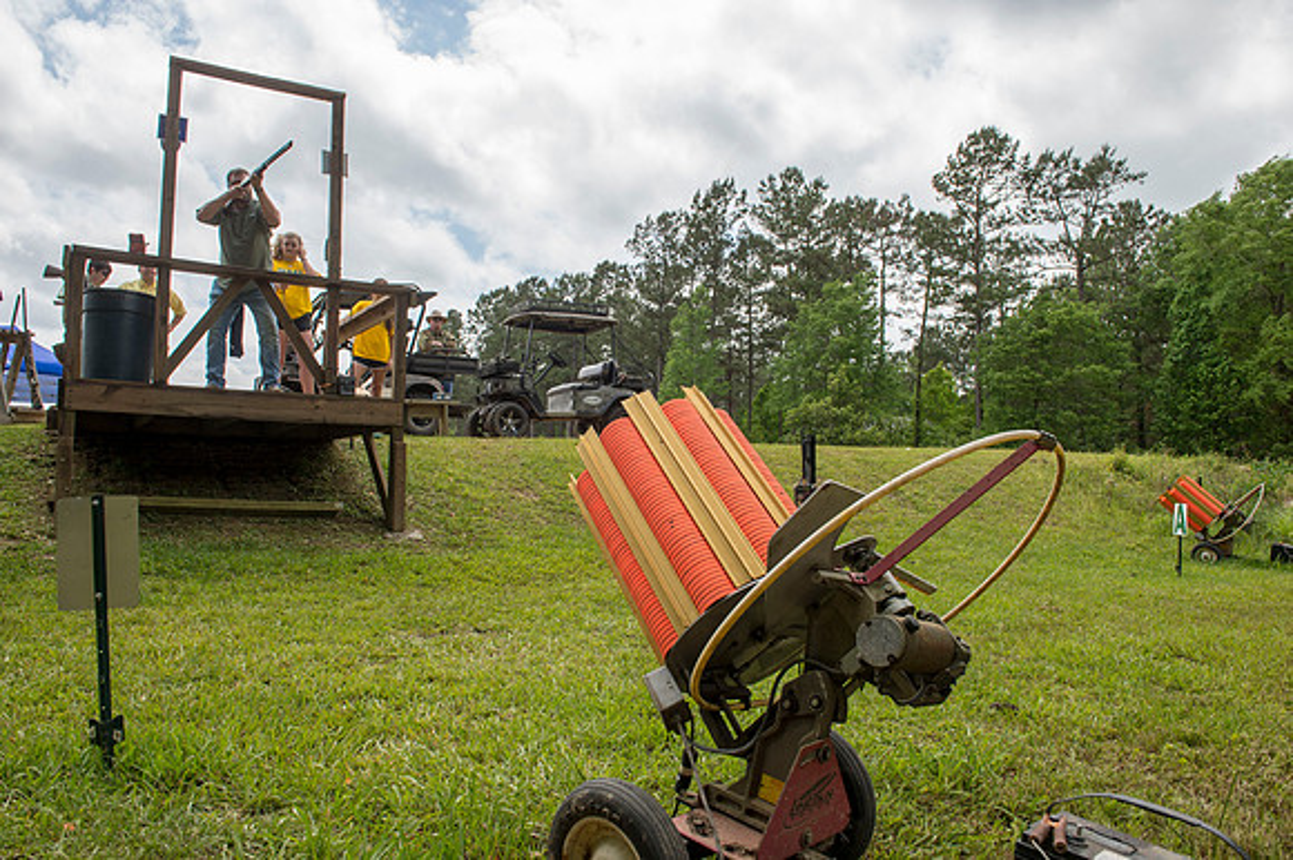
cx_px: 646
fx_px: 861
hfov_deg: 73.8
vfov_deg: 53.1
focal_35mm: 24
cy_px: 430
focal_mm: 24
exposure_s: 1/200
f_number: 9
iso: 160
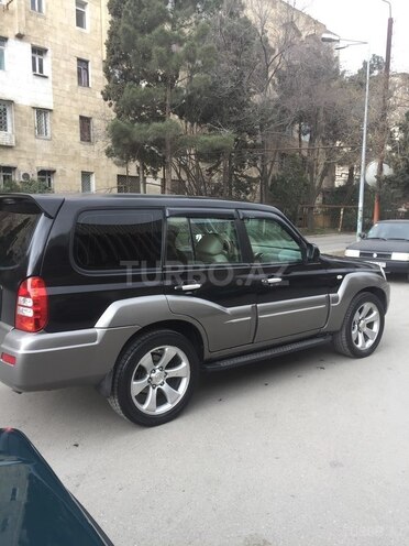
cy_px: 273
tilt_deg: -5.4
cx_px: 204
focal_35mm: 29
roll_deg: +0.1
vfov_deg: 61.7
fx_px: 457
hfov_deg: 48.2
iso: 32
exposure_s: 1/109
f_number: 2.2
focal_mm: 4.15
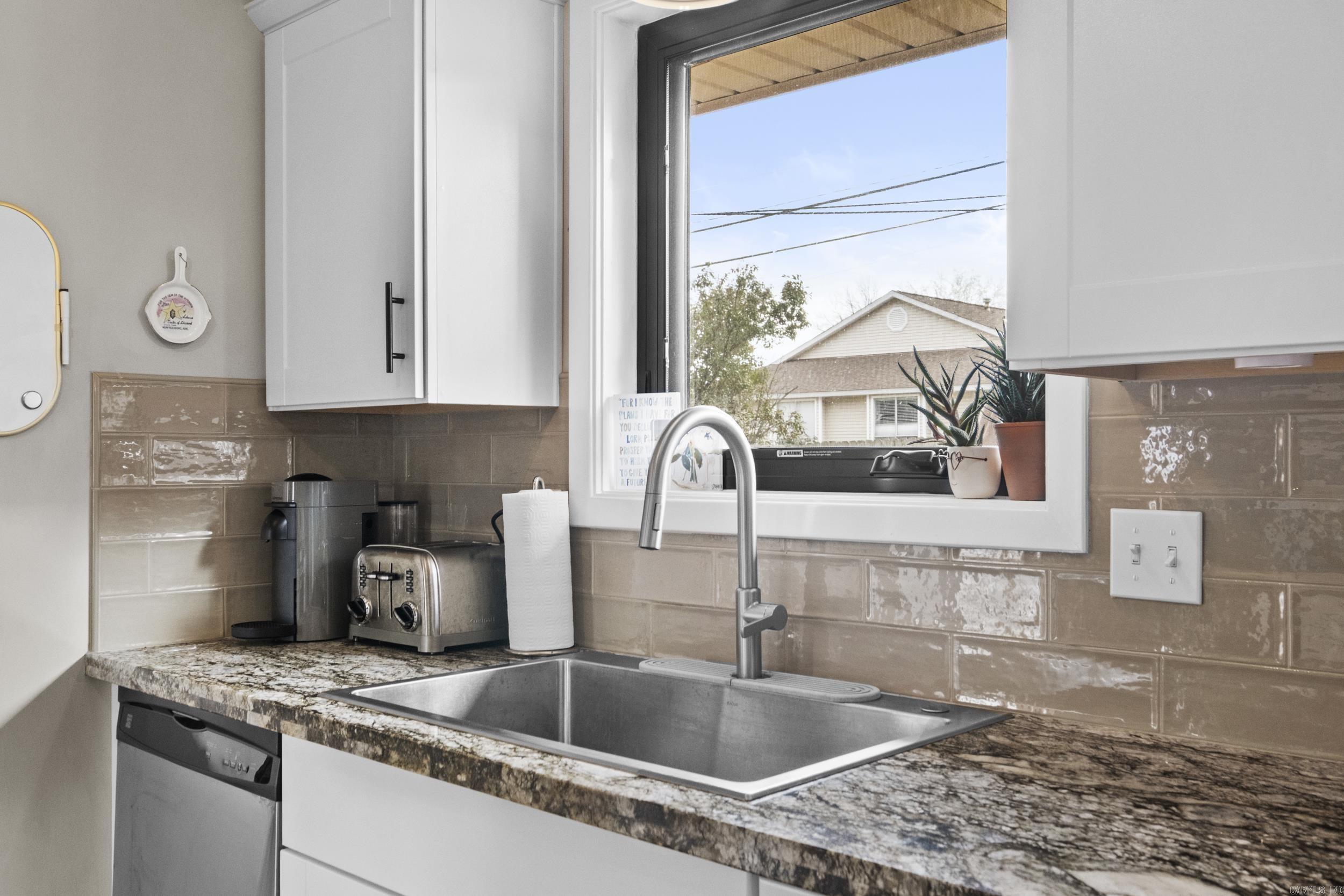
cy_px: 448
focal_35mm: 31
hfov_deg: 60.3
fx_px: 1157
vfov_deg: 42.3
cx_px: 672
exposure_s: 1/4
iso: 400
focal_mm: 20.9
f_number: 8
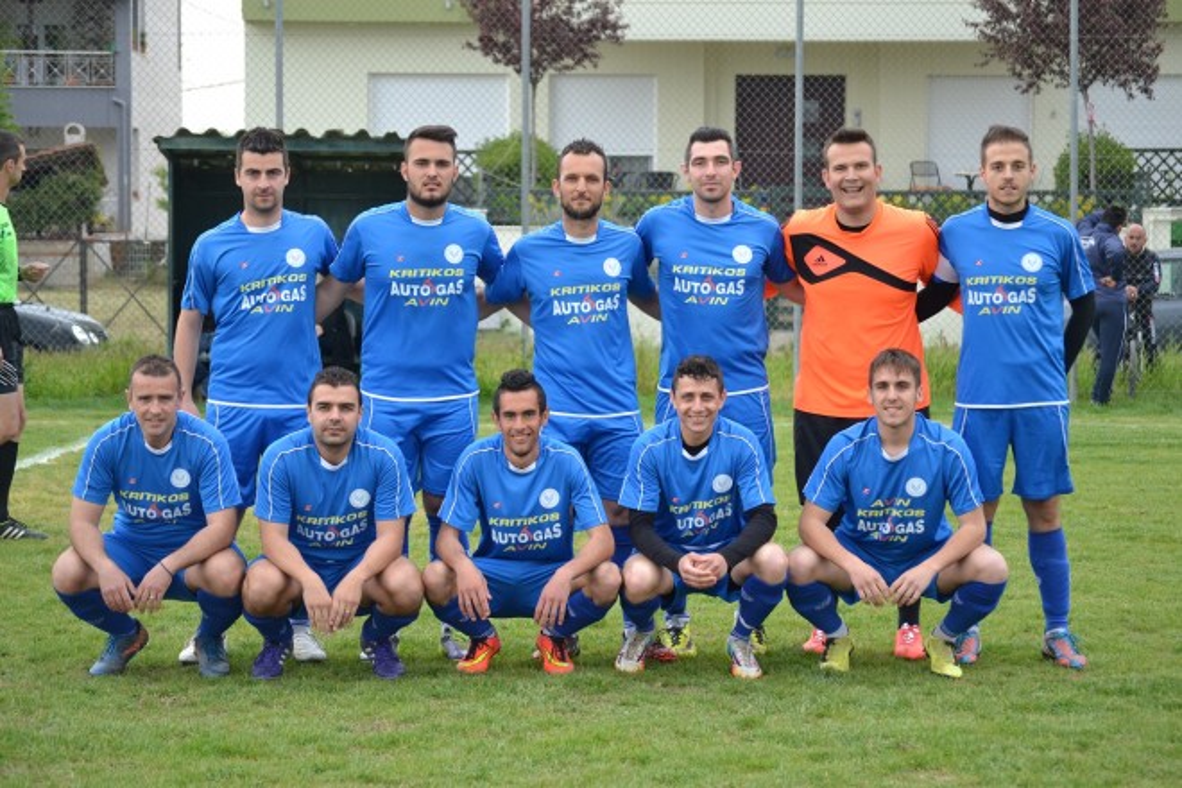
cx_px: 591
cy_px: 394
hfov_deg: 19.5
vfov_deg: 13.0
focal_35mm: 105
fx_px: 3447
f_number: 4.2
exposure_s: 1/500
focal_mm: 70
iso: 720
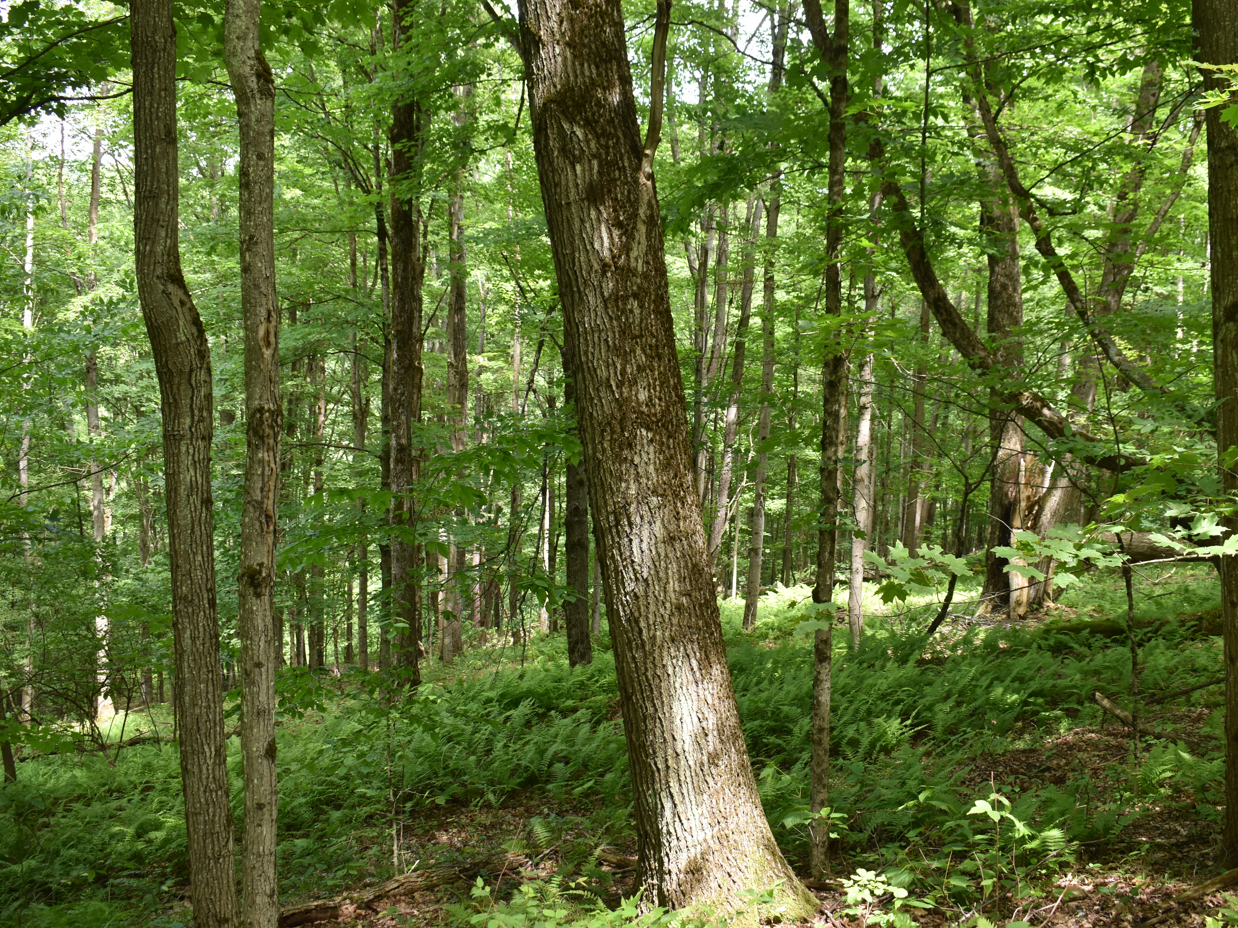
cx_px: 647
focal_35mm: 38
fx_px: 1359
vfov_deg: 37.7
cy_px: 447
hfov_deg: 49.0
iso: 400
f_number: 5
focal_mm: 22
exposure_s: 1/100
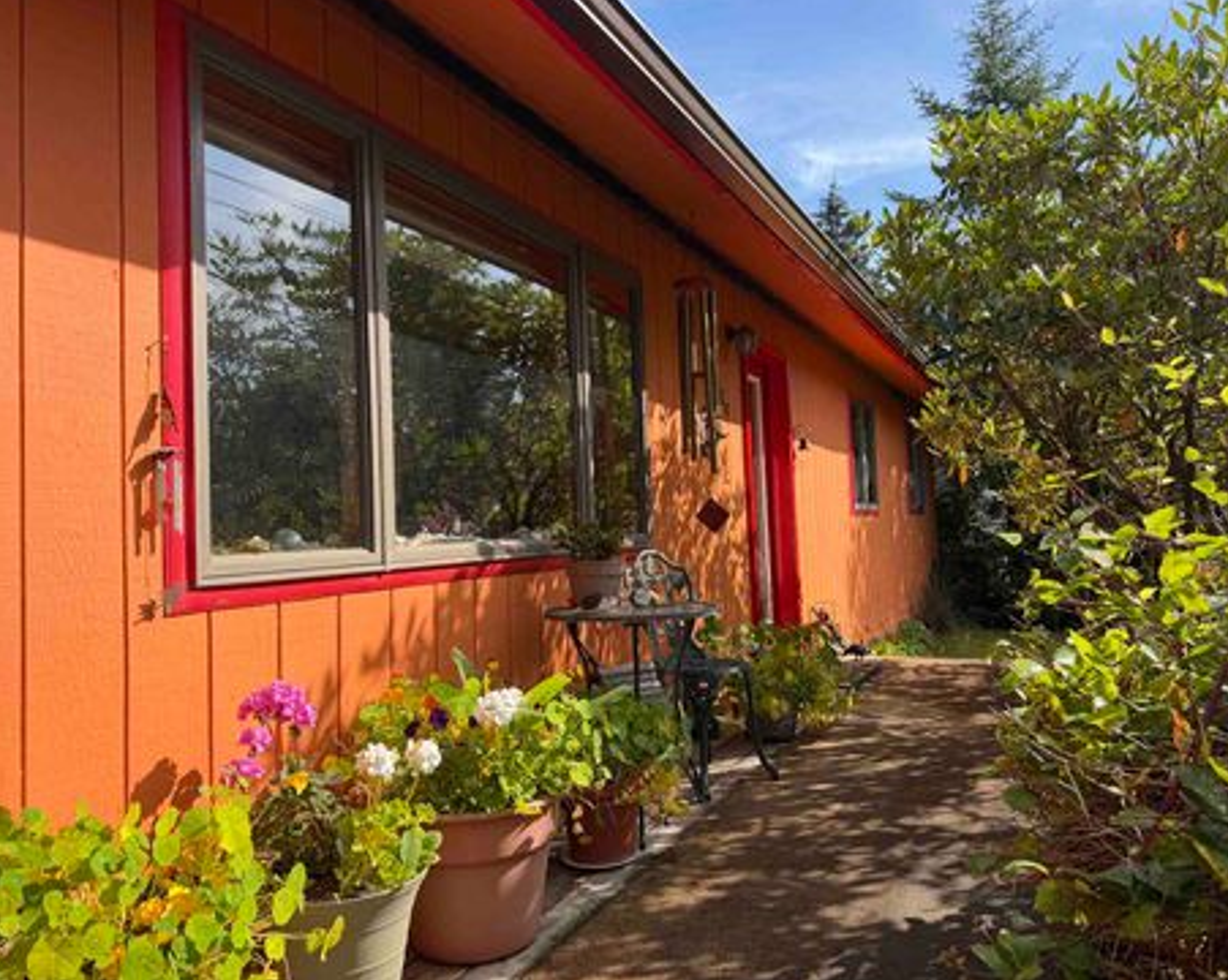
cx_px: 648
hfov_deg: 66.0
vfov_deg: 54.9
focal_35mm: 26
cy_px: 475
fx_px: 944
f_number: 1.78
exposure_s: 1/1727
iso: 80
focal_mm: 6.76
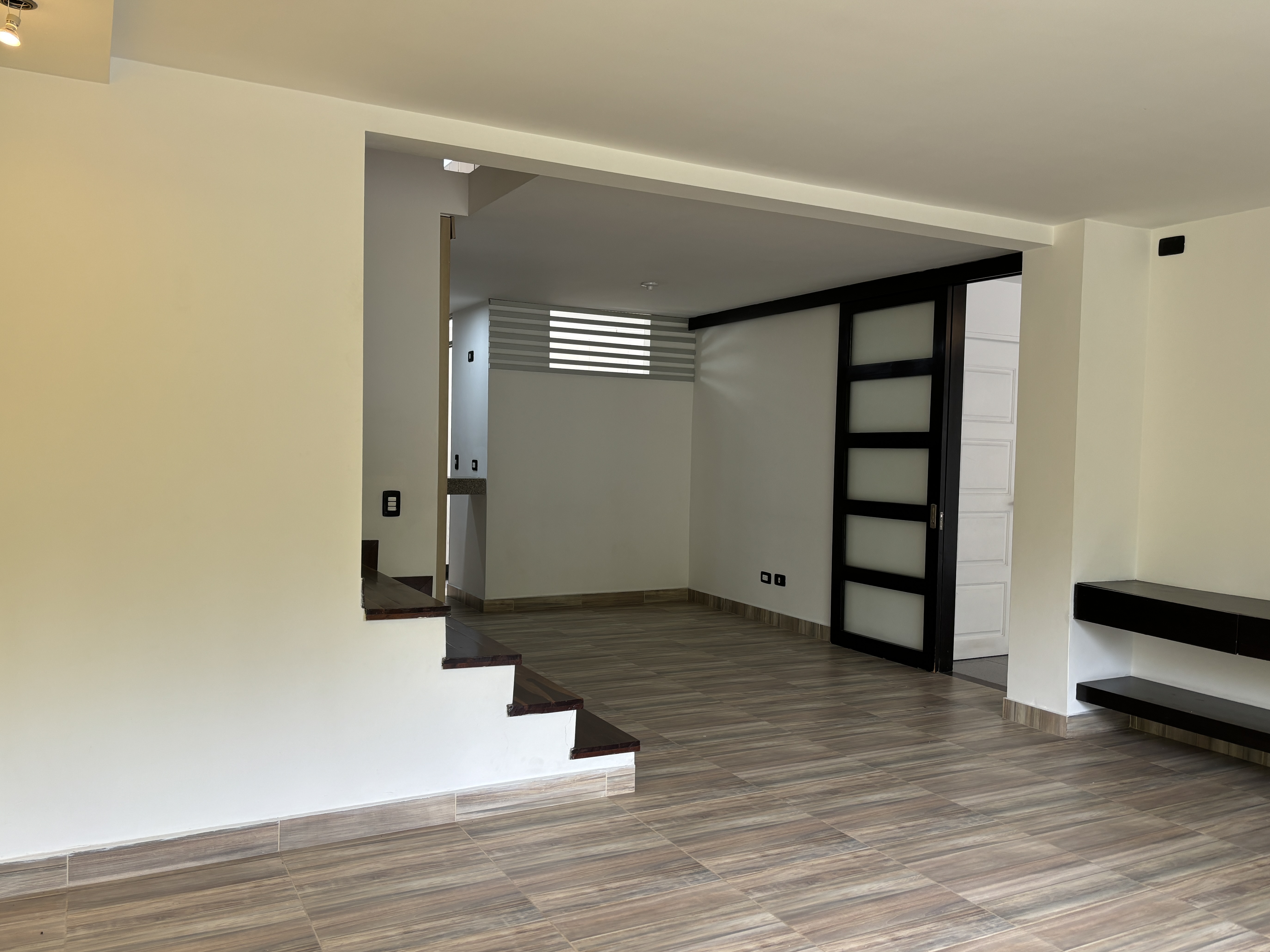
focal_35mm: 27
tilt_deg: -2.2
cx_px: 612
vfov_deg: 51.4
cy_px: 485
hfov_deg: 65.3
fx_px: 991
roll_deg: -1.5
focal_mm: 5.96
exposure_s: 1/121
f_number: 1.6
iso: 80
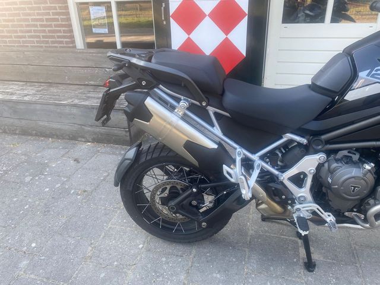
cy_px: 142
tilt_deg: -25.6
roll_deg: -0.4
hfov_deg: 67.3
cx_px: 190
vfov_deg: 53.1
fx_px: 285
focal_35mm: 26
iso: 40
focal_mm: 4.25
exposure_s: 1/122
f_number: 1.8
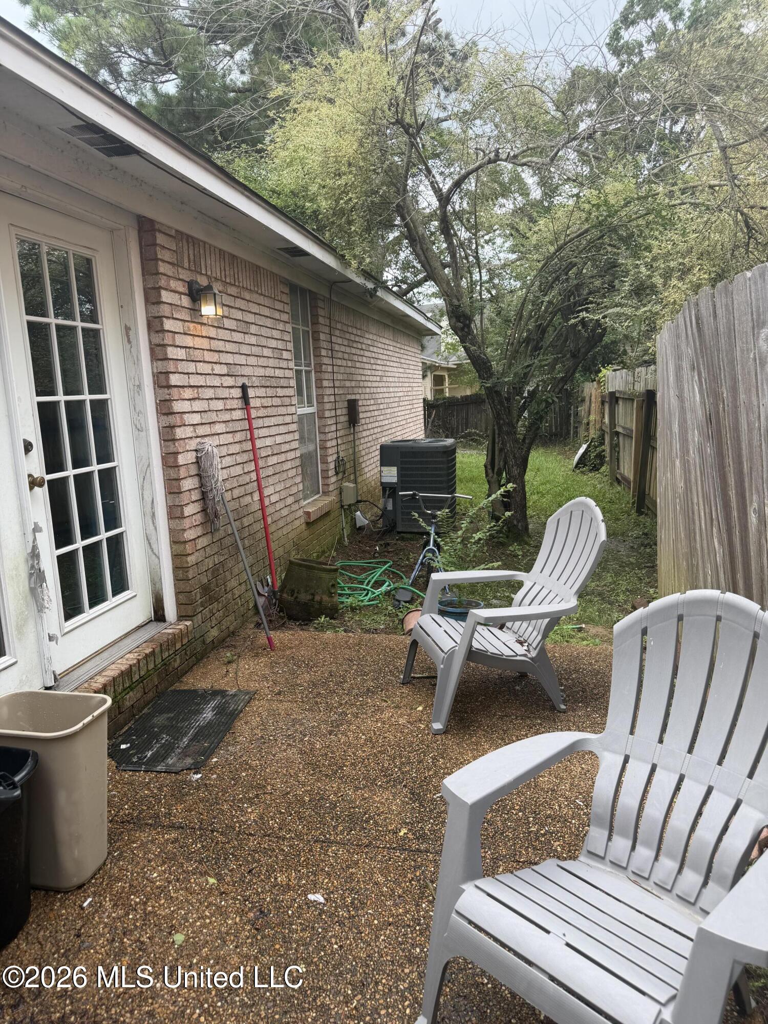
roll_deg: +2.5
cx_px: 384
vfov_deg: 71.6
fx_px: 710
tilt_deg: -9.5
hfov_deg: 56.8
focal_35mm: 24
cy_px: 512
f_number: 1.78
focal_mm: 6.76
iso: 80
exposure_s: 1/909
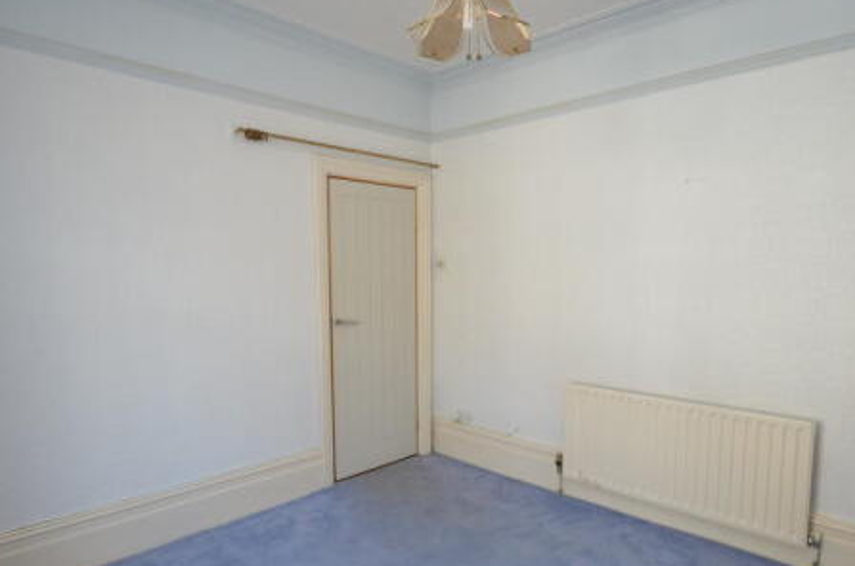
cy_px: 316
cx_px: 428
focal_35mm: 22
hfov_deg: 78.7
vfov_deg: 56.9
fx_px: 521
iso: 400
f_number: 4.5
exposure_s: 1/80
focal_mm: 10
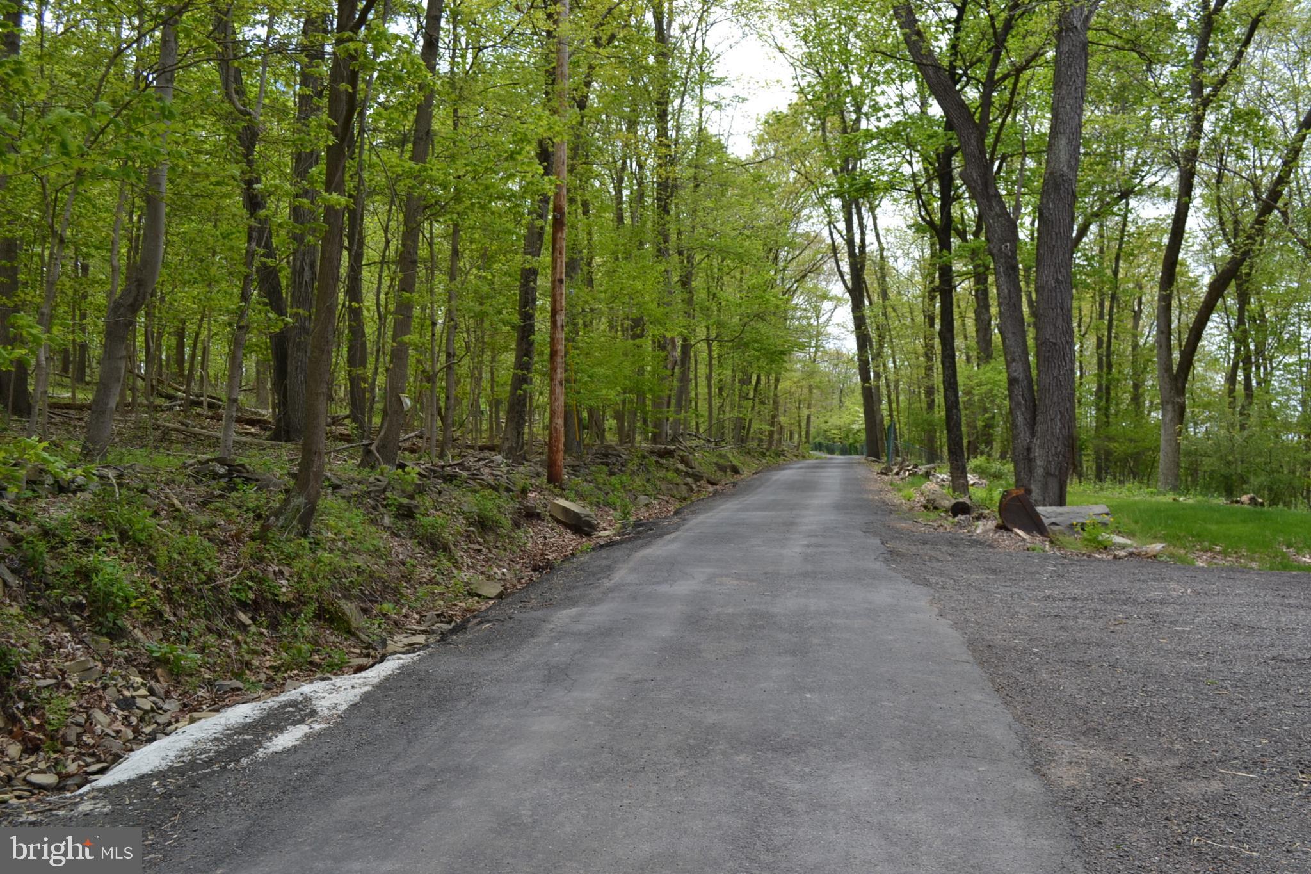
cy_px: 437
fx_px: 1202
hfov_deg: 57.2
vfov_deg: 40.0
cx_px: 656
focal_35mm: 33
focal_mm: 22
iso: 100
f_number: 6.3
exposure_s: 1/160
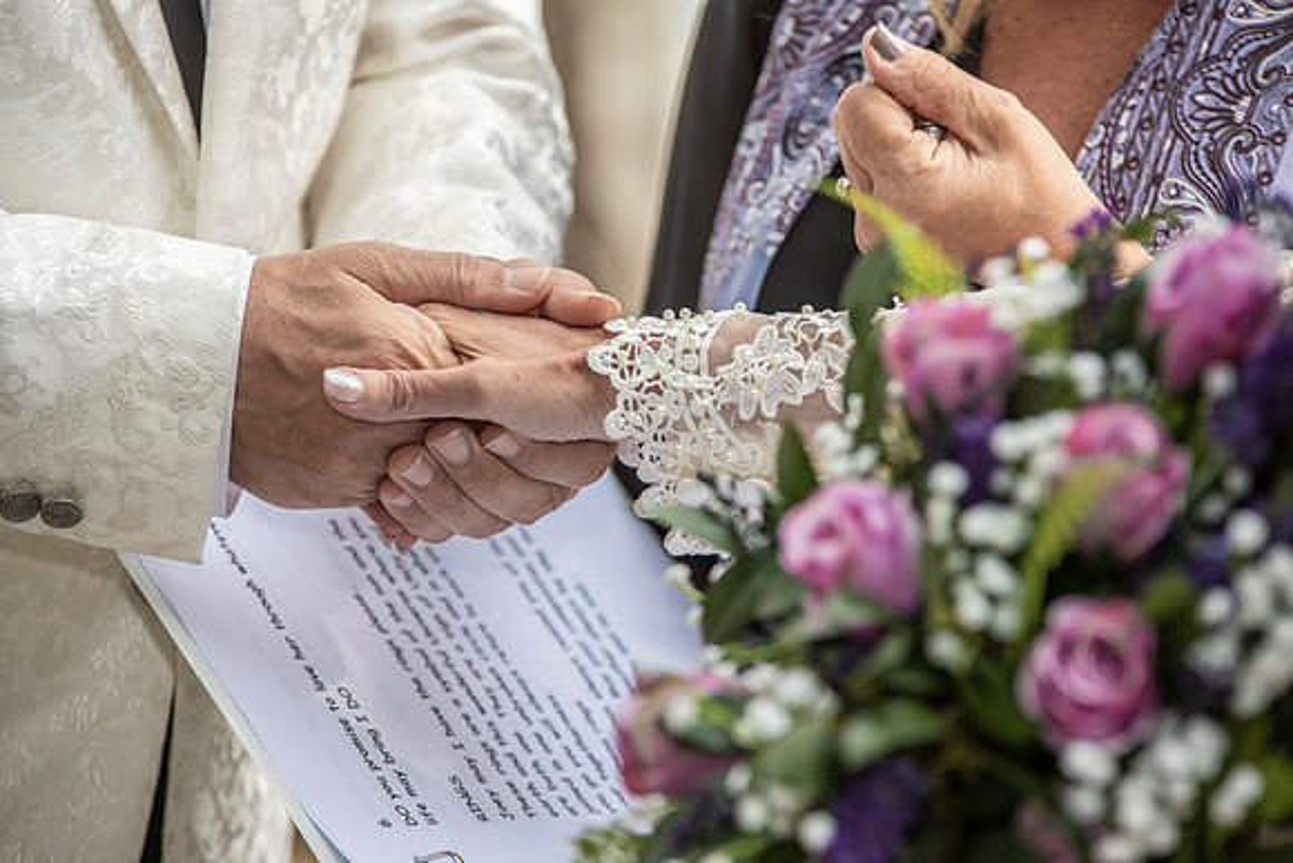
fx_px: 7185
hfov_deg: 10.3
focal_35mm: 200
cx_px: 646
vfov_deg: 6.9
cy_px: 432
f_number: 5
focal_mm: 200
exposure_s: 1/200
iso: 160
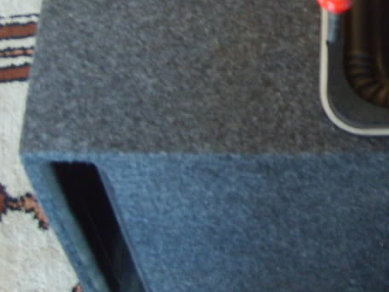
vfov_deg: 18.3
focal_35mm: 79
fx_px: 887
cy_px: 25
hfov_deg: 23.6
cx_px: 397
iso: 140
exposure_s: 1/8
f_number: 2.8
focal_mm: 5.8
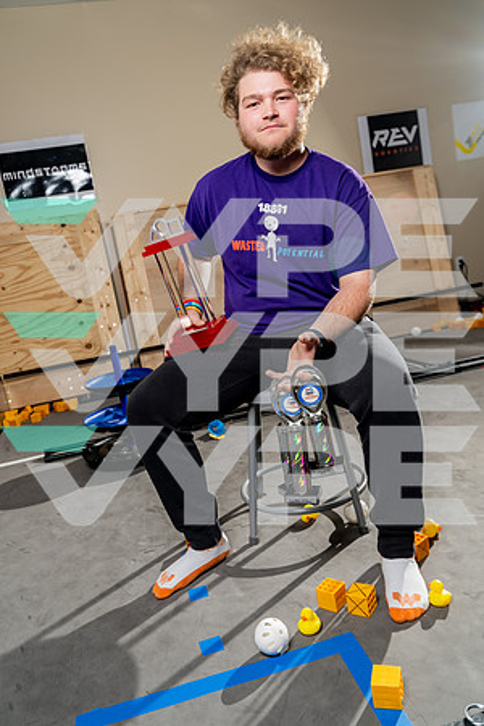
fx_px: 585
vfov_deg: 63.7
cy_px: 363
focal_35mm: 29
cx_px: 242
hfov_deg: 45.0
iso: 100
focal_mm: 29
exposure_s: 1/250
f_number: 4.5
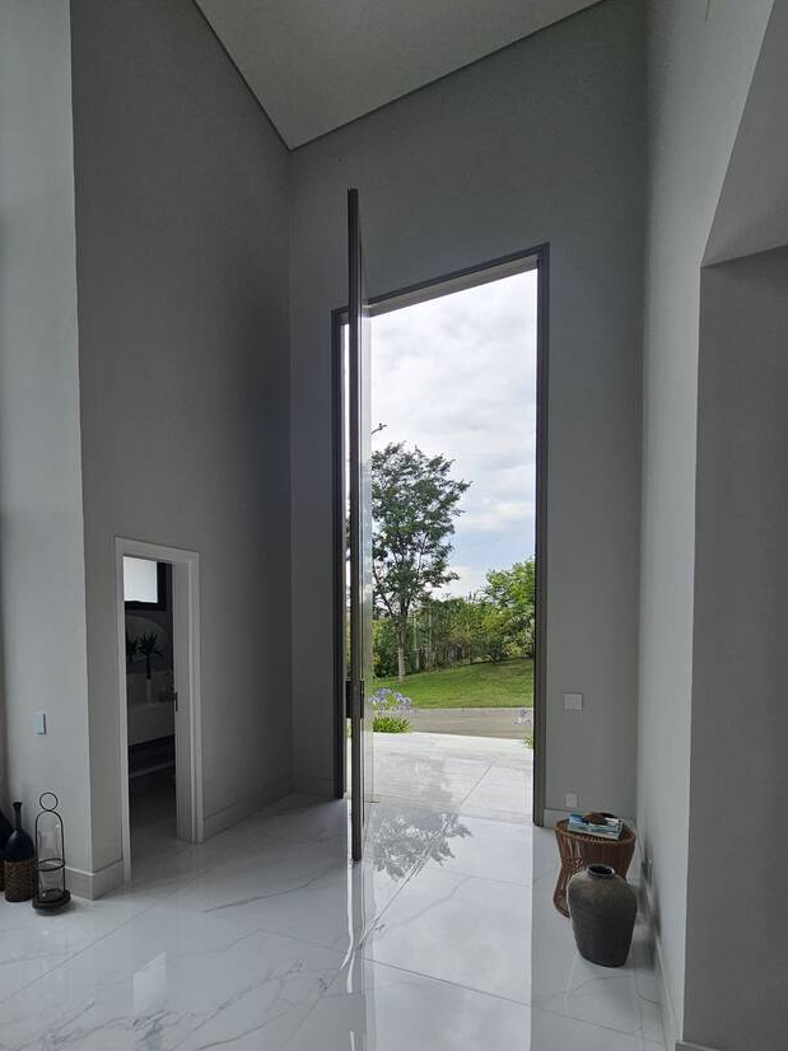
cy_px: 659
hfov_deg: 72.8
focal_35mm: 17
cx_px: 274
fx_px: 516
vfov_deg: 89.2
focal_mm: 2.2
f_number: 2.2
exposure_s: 1/970
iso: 50
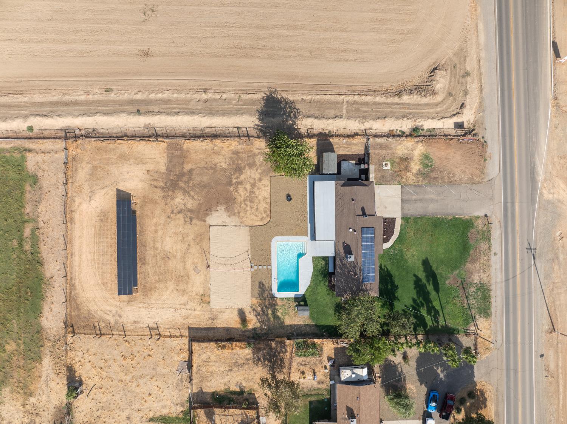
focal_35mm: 24
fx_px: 393
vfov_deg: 56.8
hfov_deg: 71.6
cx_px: 284
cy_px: 212
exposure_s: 1/30
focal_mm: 12.29
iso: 100
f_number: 2.8
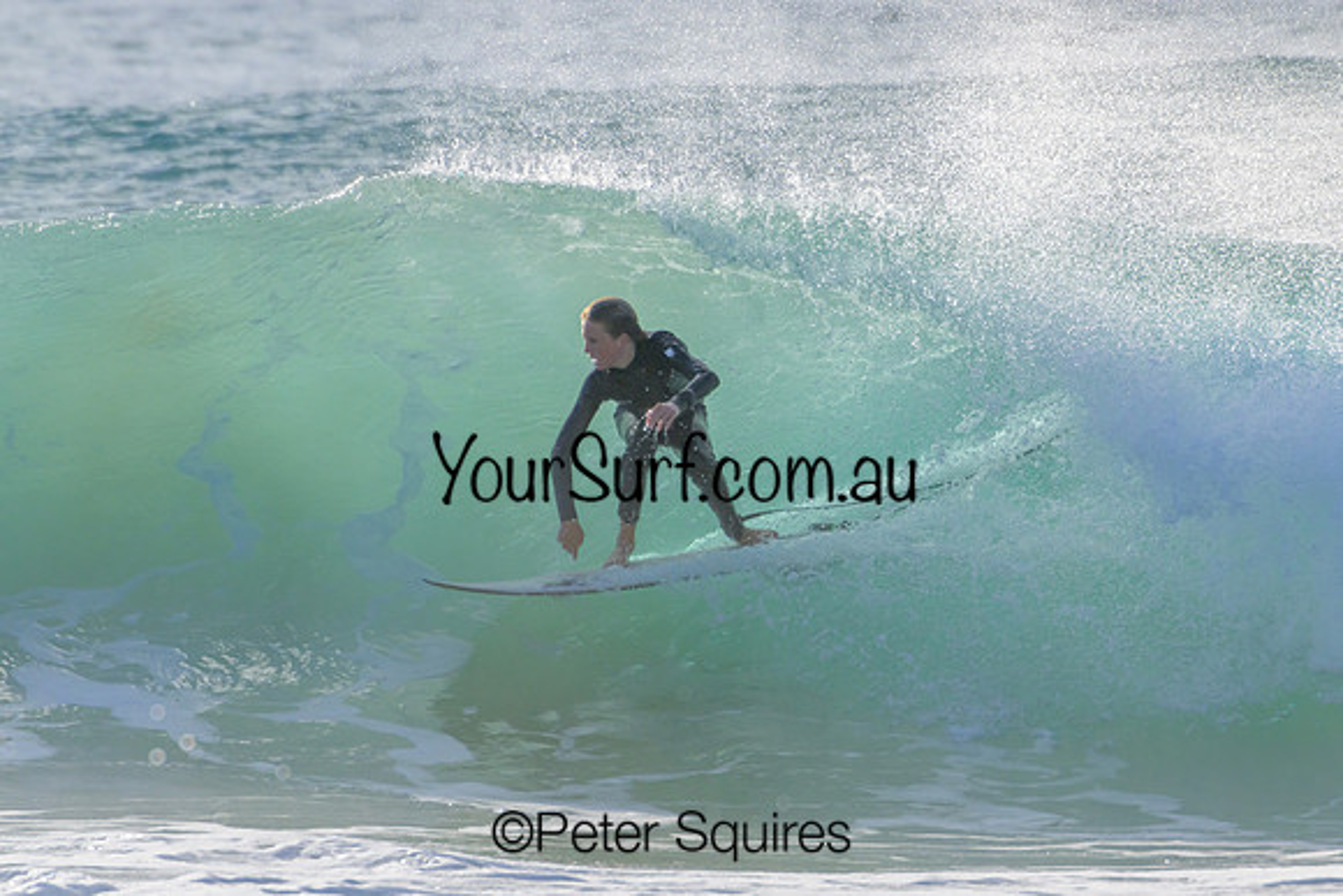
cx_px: 672
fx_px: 29850
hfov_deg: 2.6
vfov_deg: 1.7
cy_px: 448
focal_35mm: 800
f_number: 11
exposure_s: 1/2000
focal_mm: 800
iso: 1100
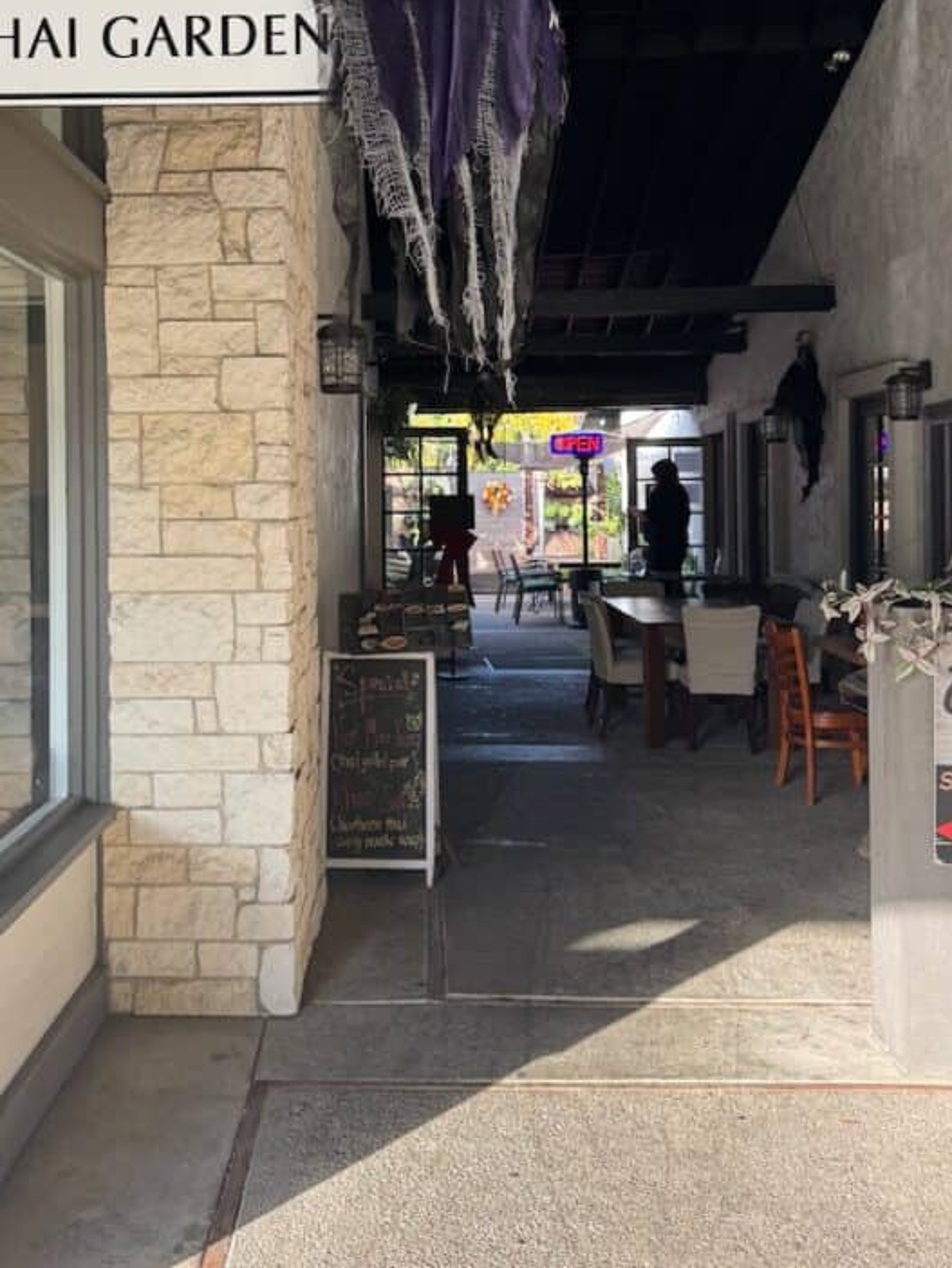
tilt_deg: +0.1
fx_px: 1283
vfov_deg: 52.1
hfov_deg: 40.4
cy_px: 488
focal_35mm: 35
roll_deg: -0.5
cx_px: 347
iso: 64
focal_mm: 6.76
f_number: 1.78
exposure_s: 1/223
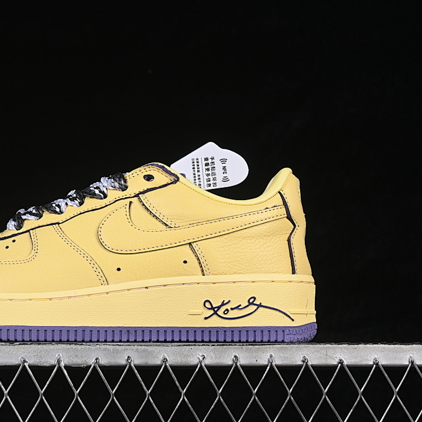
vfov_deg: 18.1
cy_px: 211
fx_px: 1324
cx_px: 107
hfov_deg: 18.0
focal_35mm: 96
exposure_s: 1/80
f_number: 8
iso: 160
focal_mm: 50
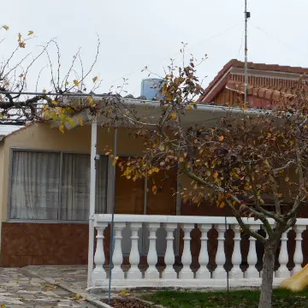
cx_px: 157
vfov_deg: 22.5
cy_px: 151
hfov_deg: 22.5
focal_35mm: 77
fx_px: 775
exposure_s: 1/400
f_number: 4.2
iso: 100
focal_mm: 8.5
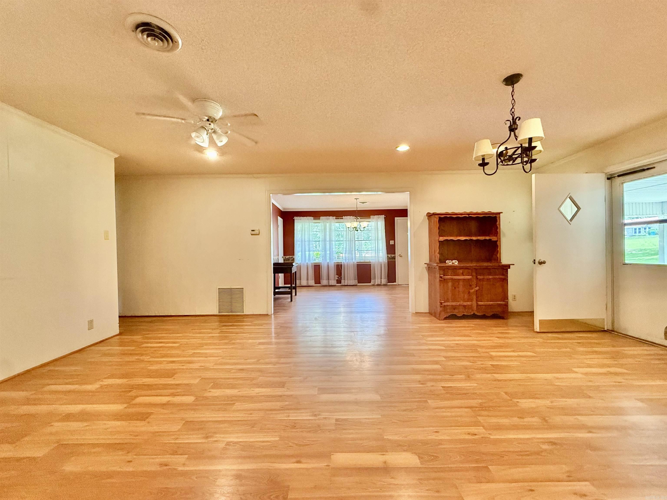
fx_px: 270
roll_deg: +1.1
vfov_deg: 85.7
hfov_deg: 102.1
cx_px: 334
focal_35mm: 14
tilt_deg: +0.6
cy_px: 250
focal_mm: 2.22
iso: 400
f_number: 2.2
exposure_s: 1/120
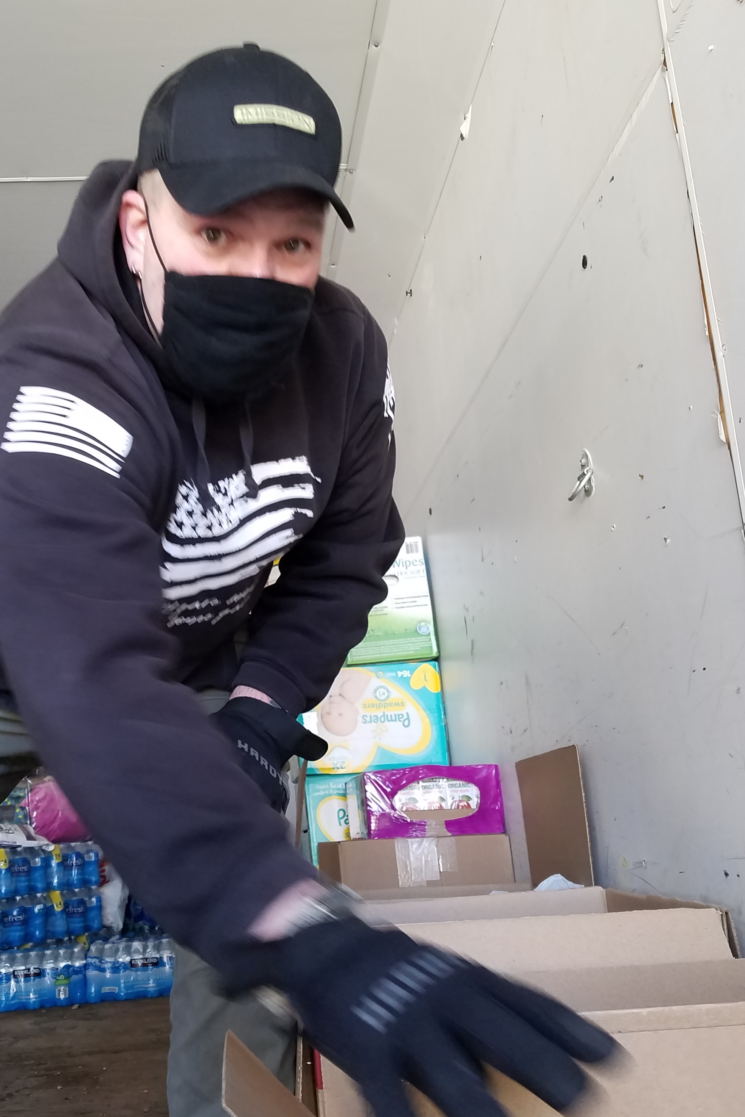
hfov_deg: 35.4
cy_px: 554
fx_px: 1148
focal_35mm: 37
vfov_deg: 51.9
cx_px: 220
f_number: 1.7
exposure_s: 1/120
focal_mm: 4.2
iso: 160
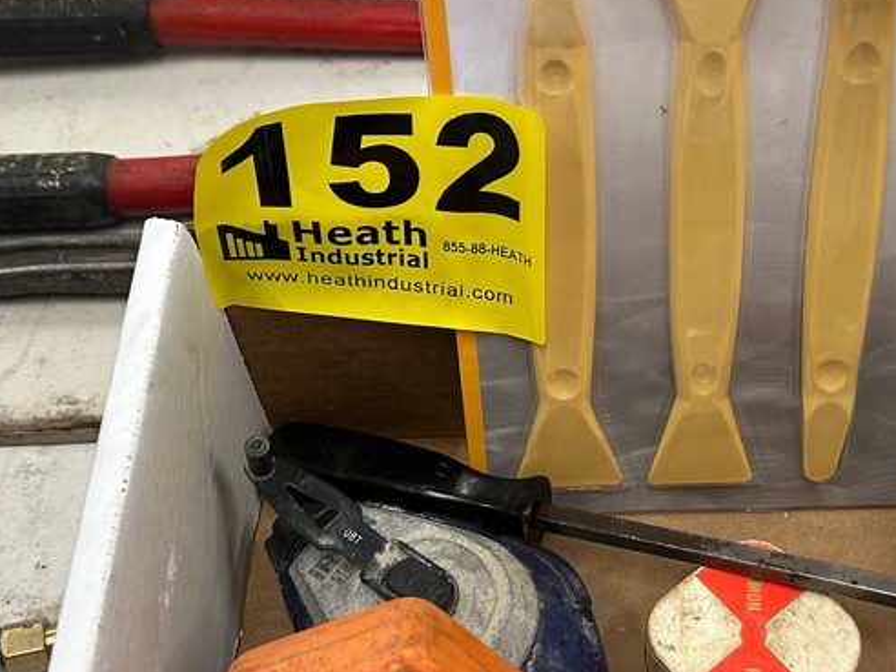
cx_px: 625
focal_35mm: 50
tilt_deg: -52.6
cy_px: 366
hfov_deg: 37.6
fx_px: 1294
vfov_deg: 29.1
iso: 250
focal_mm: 6.86
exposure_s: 1/78
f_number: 1.78
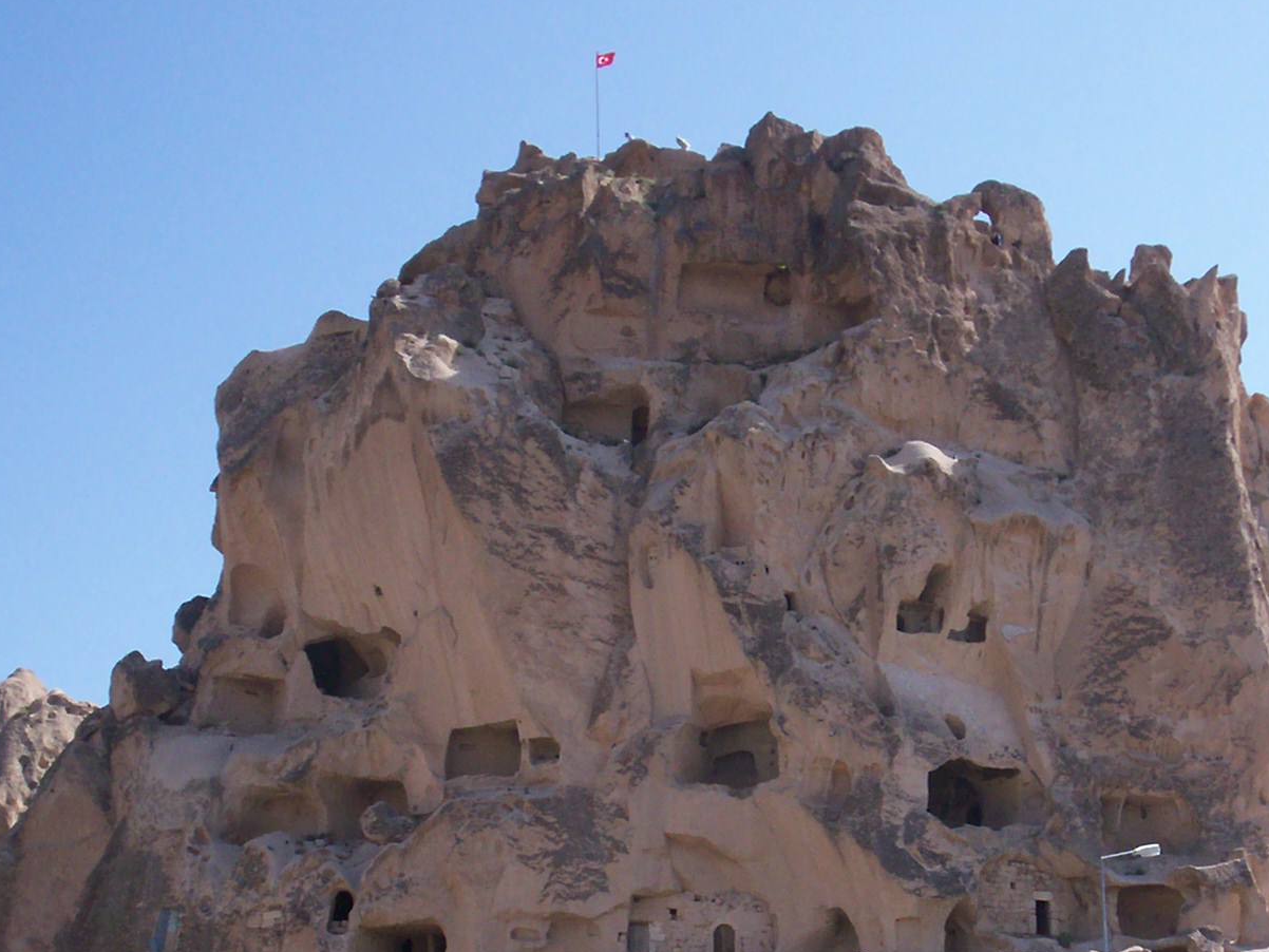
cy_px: 855
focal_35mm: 69
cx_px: 734
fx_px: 2530
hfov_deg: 28.1
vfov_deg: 20.9
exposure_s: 1/582
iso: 100
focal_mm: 5.9
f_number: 4.5
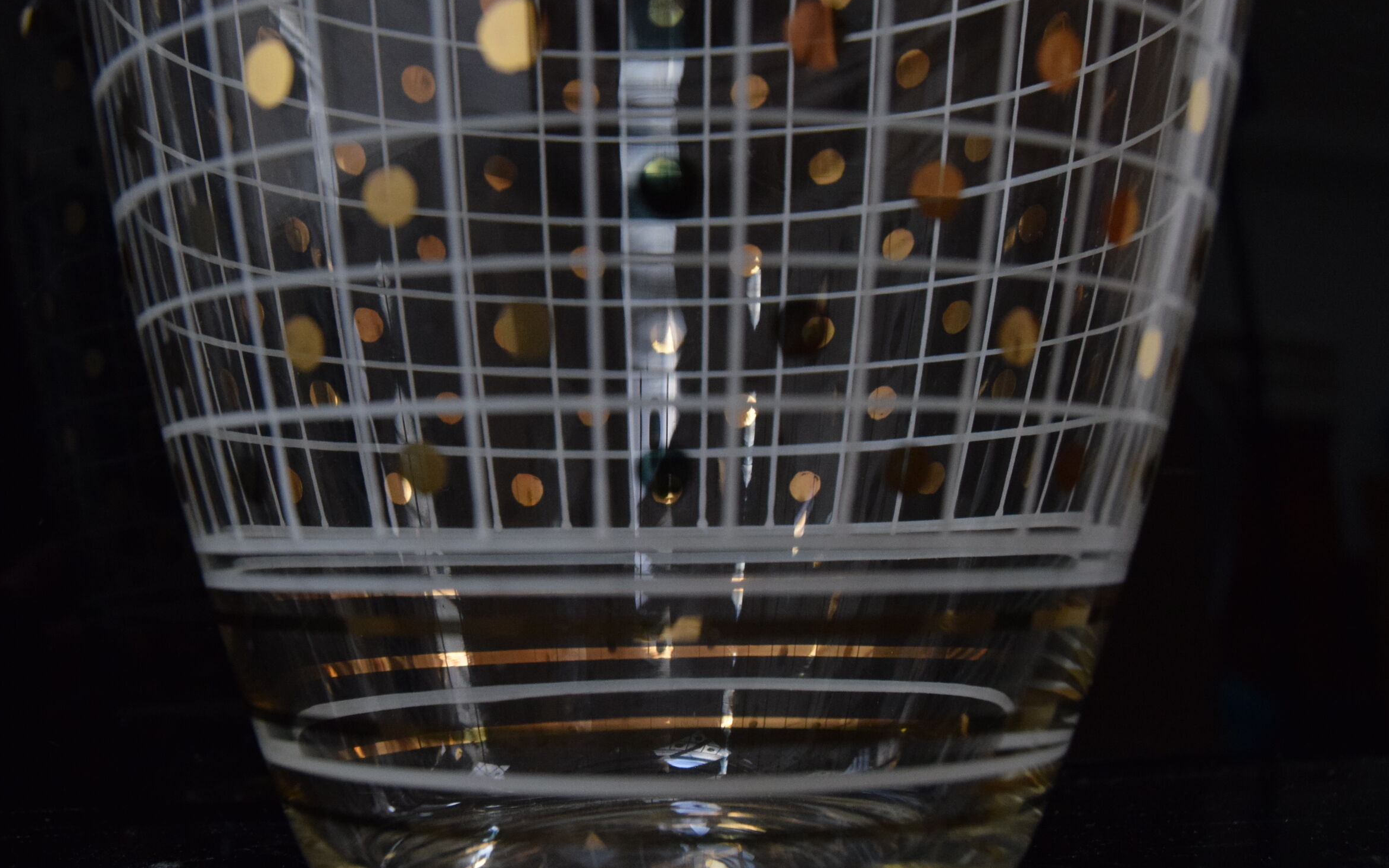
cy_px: 457
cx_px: 590
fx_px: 1931
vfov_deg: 25.3
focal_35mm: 51
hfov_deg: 39.5
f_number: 6.3
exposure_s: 1/160
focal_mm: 26
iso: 1600
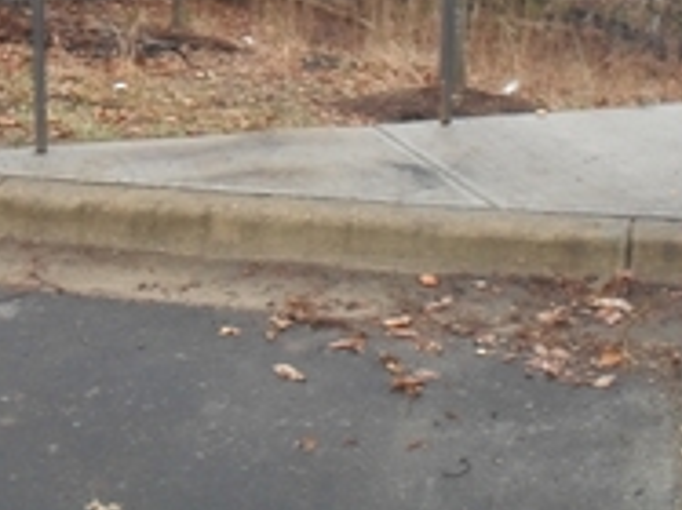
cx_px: 263
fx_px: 1477
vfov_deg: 19.1
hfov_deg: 25.9
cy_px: 7
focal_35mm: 75
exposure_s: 1/45
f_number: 3.2
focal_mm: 6.3
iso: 240
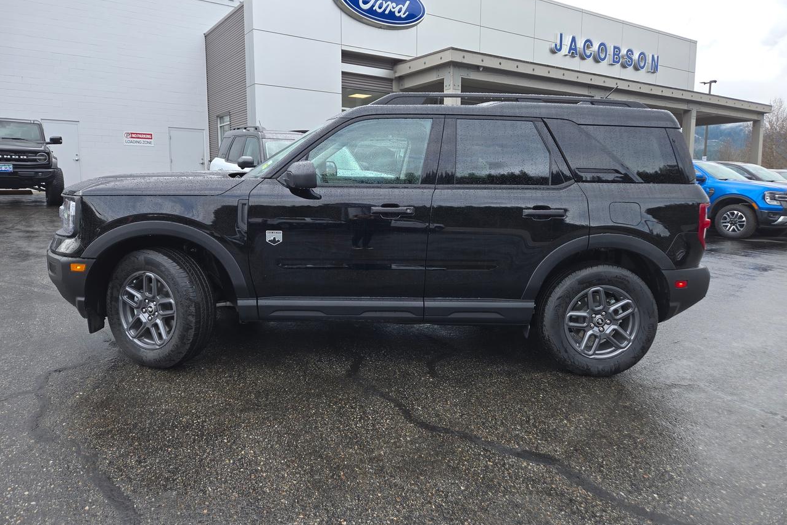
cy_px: 231
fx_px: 525
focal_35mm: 24
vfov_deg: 53.0
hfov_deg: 73.7
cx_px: 394
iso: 25
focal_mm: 5.4
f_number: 1.8
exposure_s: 1/525
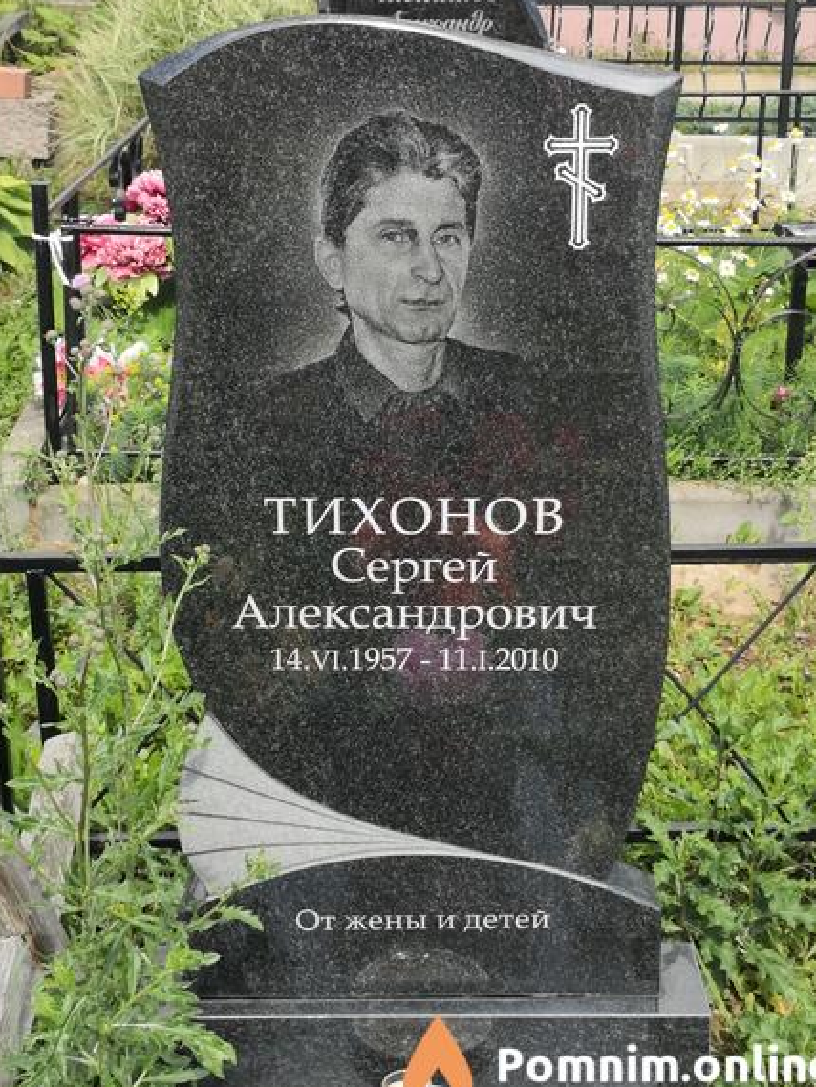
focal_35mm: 58
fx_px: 1822
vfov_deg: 33.2
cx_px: 413
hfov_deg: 25.2
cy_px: 558
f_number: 1.6
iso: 50
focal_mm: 3.95
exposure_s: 1/820
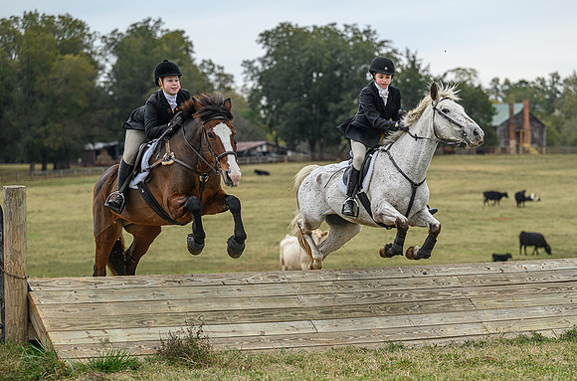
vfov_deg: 9.5
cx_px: 310
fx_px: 2294
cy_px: 229
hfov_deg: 14.3
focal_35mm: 144
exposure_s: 1/800
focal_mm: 120
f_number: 3.5
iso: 500
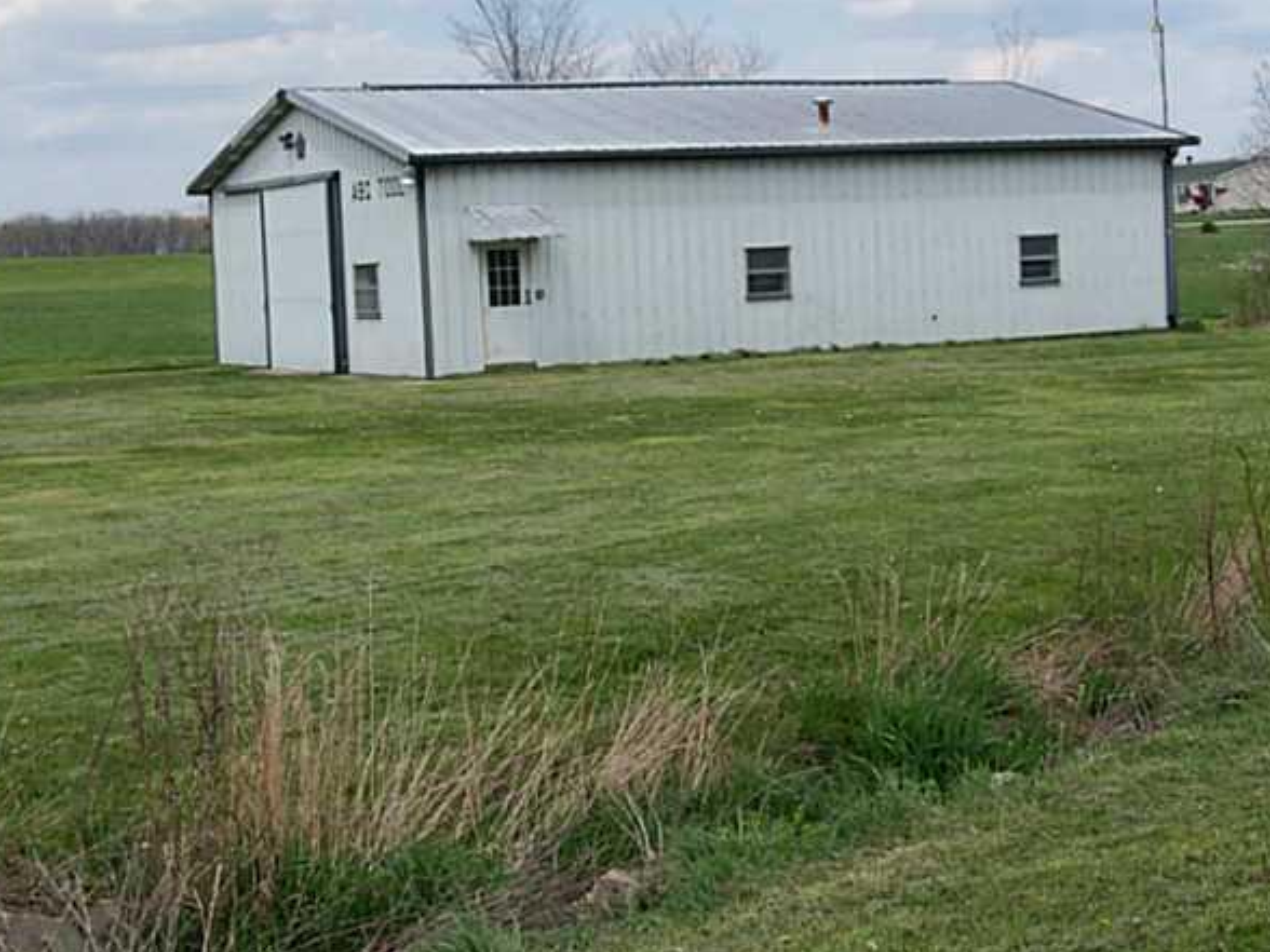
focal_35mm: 68
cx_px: 732
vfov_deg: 21.6
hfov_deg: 28.5
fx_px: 2495
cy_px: 367
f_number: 3.8
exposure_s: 1/640
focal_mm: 8.8
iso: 80
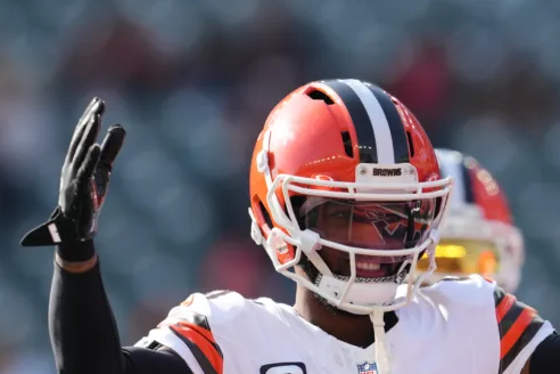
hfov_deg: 2.3
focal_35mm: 914
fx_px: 14217
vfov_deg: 1.5
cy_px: 279
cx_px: 378
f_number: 3.5
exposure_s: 1/3200
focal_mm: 400
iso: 640
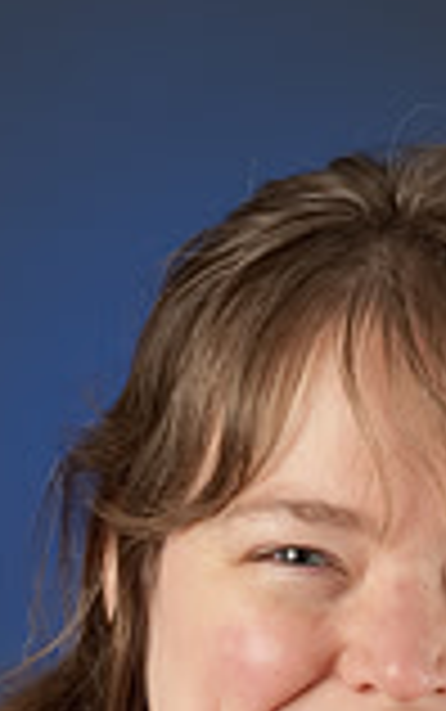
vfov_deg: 11.5
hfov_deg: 7.3
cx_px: 372
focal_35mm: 180
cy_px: 774
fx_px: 3494
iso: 100
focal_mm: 62
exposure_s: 1/250
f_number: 8
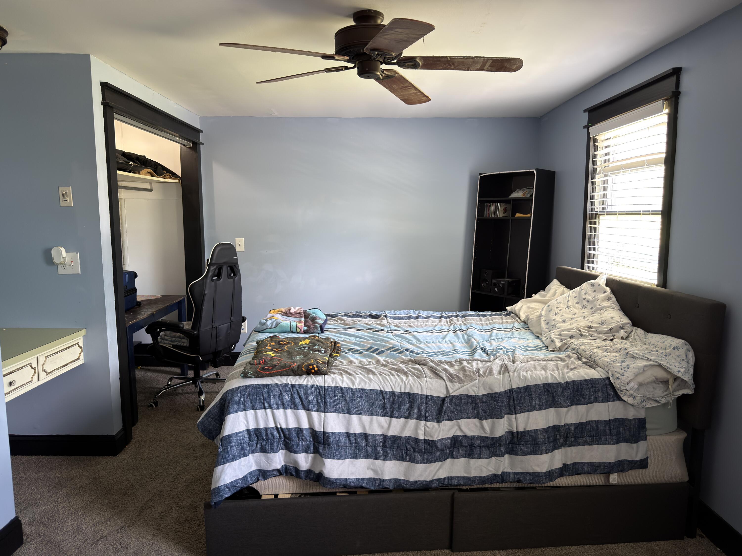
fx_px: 514
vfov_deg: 56.8
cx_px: 371
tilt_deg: -6.7
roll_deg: +0.3
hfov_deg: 71.6
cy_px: 278
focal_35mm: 24
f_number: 1.78
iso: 250
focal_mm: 6.76
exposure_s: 1/60
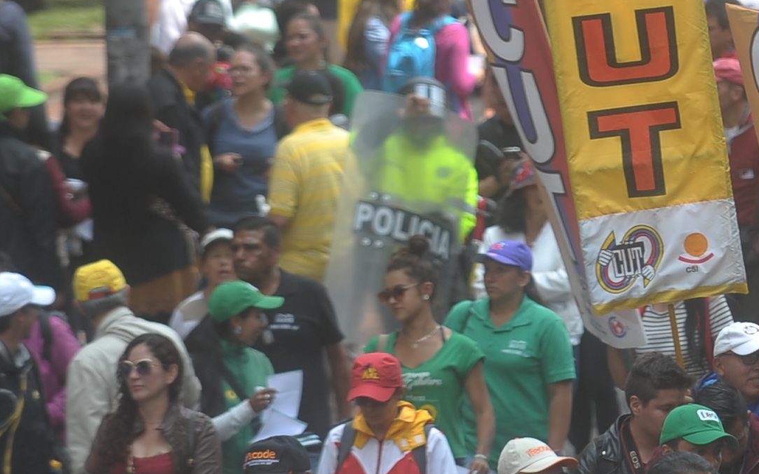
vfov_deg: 1.9
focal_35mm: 681
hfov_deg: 3.1
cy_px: 314
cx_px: 841
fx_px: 14085
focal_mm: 170
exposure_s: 1/500
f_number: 2.8
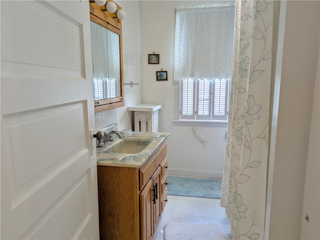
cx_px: 160
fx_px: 231
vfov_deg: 54.9
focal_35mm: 25
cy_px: 120
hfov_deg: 69.4
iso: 45
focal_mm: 5.43
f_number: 1.89
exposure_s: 1/40
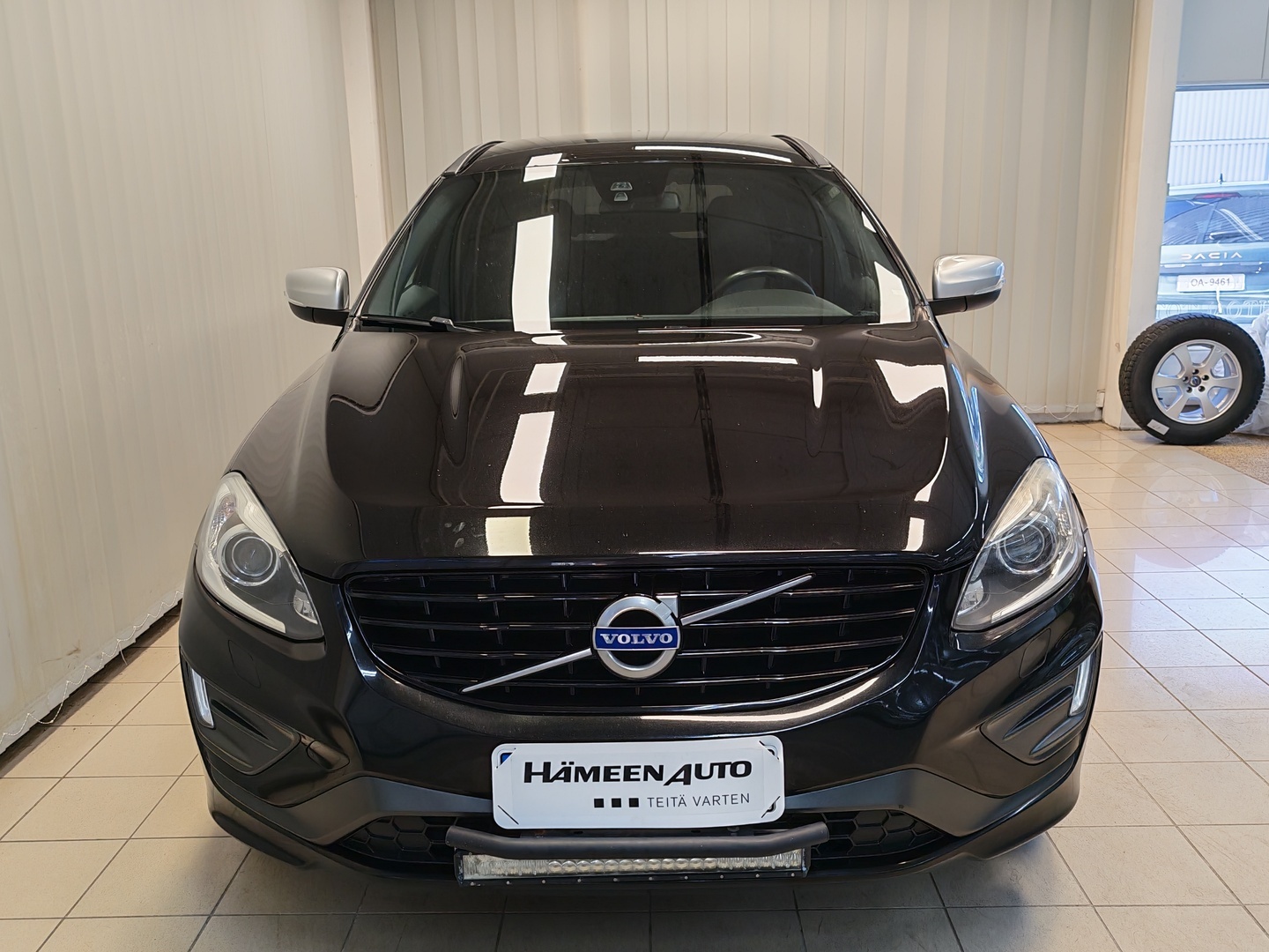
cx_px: 634
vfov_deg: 45.4
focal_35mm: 31
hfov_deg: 58.4
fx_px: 1136
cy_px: 476
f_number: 1.6
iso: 64
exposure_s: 1/99
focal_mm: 5.4
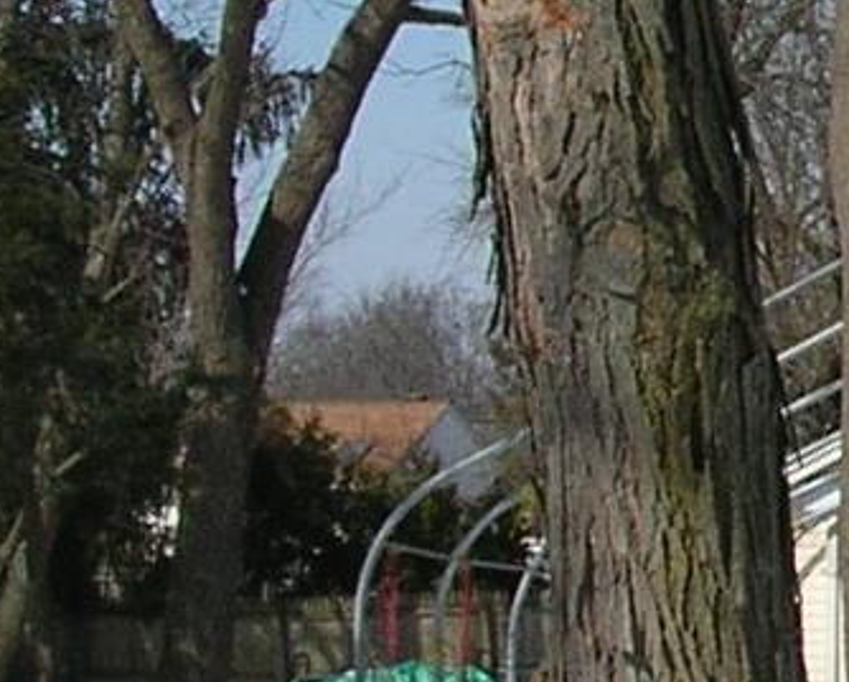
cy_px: 382
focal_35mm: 215
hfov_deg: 8.1
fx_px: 5409
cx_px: 2158
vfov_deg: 7.2
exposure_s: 1/1179
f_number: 3.7
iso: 50
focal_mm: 6
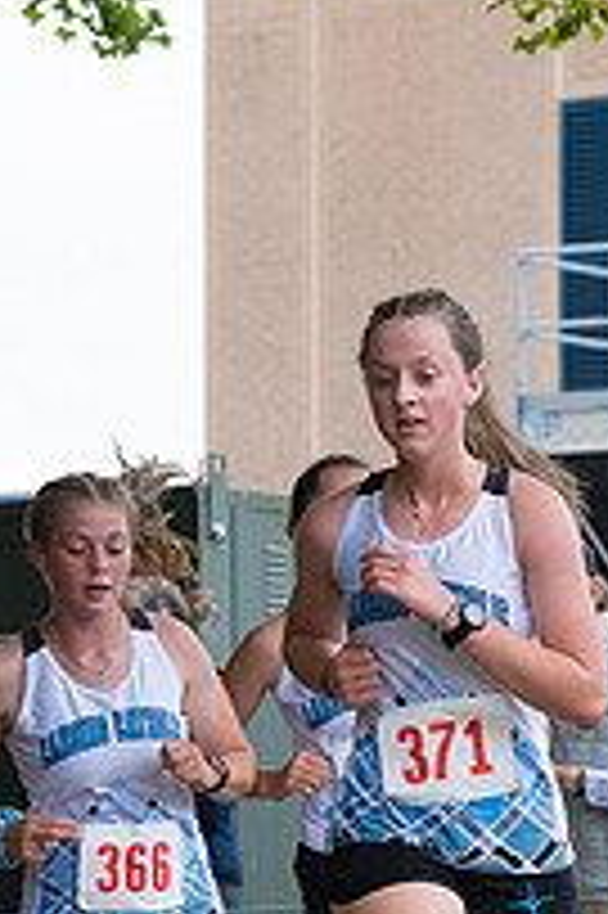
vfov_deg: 7.3
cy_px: 815
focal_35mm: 282
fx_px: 7156
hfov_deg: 4.9
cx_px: 412
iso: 2000
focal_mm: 85
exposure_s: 1/1250
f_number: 5.6
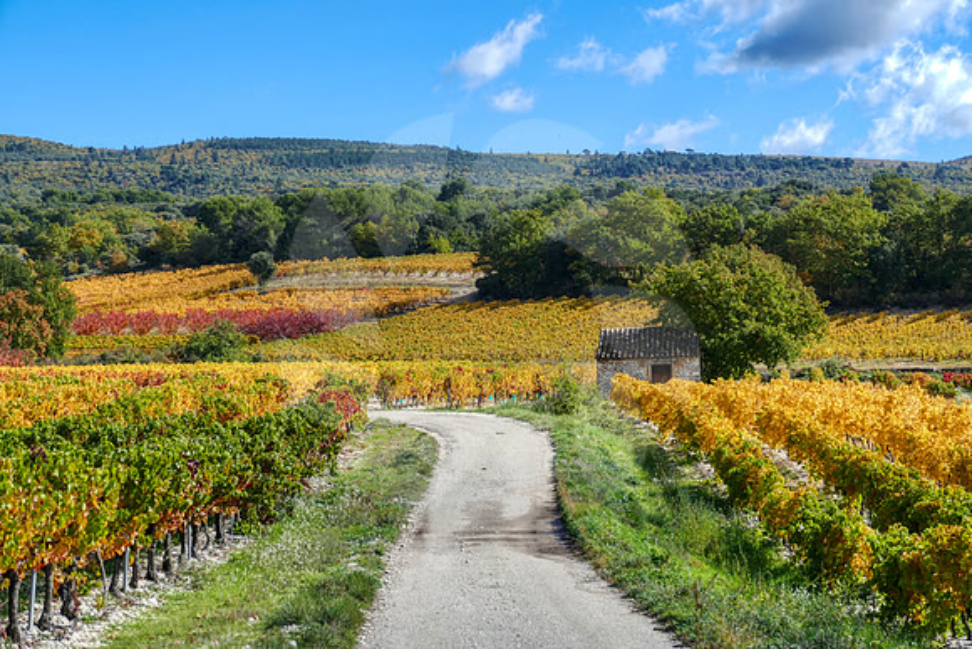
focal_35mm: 84
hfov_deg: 24.2
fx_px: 2268
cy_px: 324
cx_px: 486
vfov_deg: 16.3
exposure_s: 1/800
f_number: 3.8
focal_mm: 30.7
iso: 125
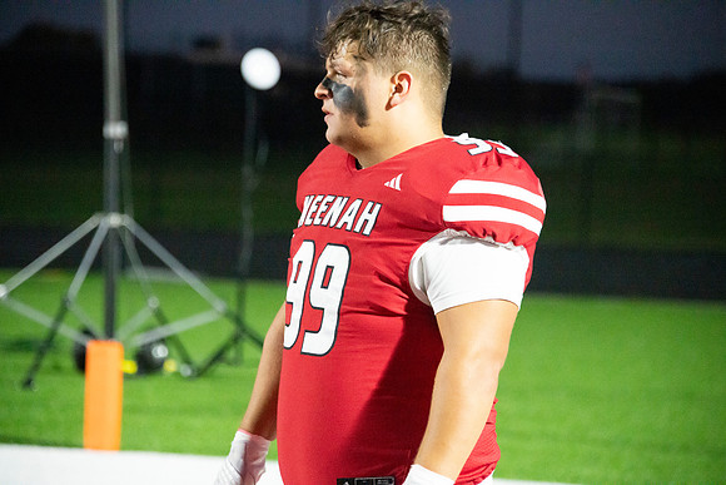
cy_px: 242
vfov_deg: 7.2
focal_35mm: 190
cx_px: 363
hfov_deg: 10.8
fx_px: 3832
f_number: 5.6
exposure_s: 1/640
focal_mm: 190
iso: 25600
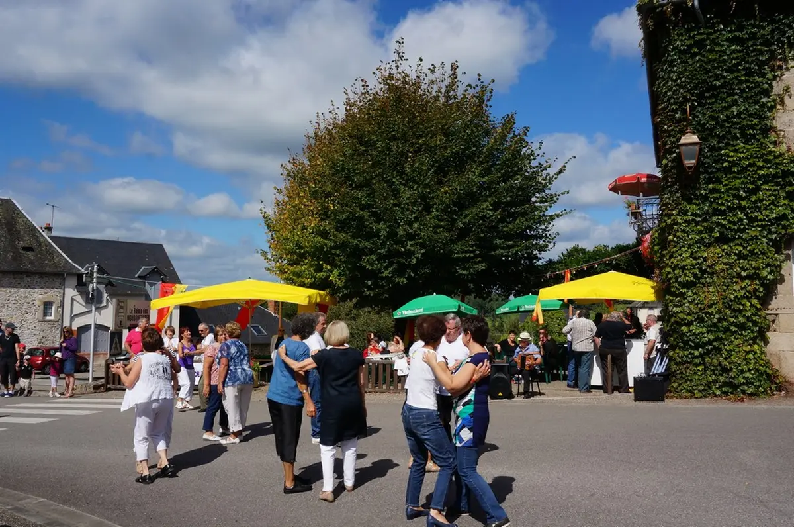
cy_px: 264
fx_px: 661
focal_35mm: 30
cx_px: 397
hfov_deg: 62.0
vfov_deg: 43.5
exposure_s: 1/200
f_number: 13
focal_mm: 20
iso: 100
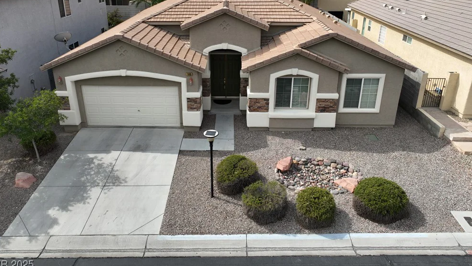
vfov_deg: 42.4
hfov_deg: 69.8
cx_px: 230
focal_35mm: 27
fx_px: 338
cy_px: 92
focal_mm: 12.29
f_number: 2.8
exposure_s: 1/2000
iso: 100
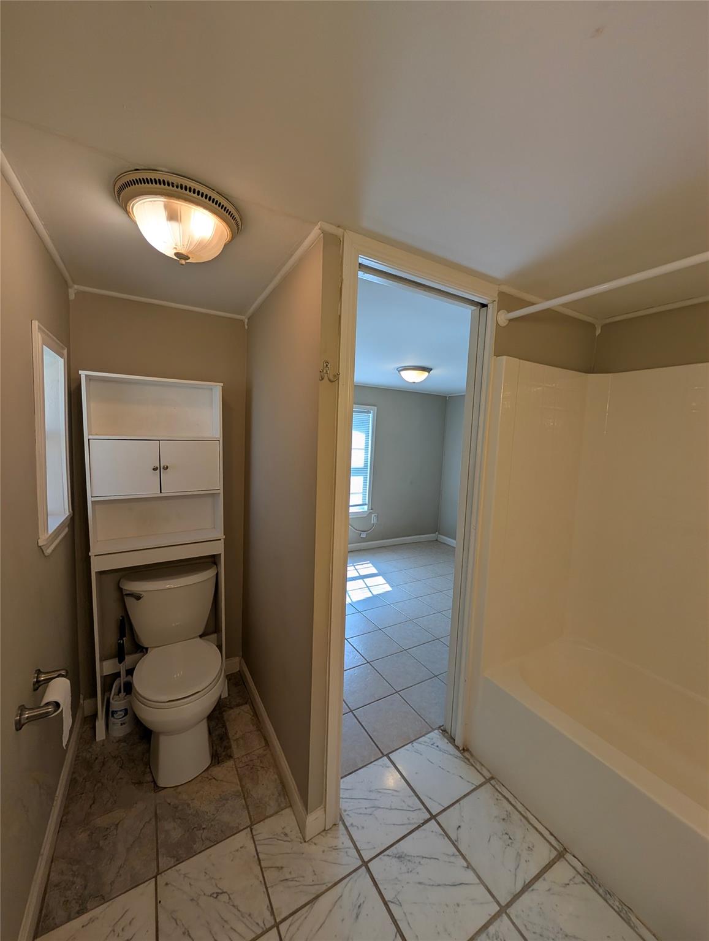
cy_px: 470
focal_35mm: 12
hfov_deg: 94.7
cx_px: 354
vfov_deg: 110.4
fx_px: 327
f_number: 1.7
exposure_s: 1/235
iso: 52
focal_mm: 2.02
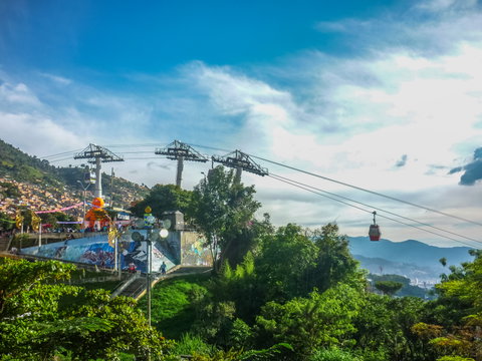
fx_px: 459
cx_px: 241
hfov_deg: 55.4
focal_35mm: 33
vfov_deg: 42.9
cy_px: 180
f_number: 8
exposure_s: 1/160
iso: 80
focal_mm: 5.5
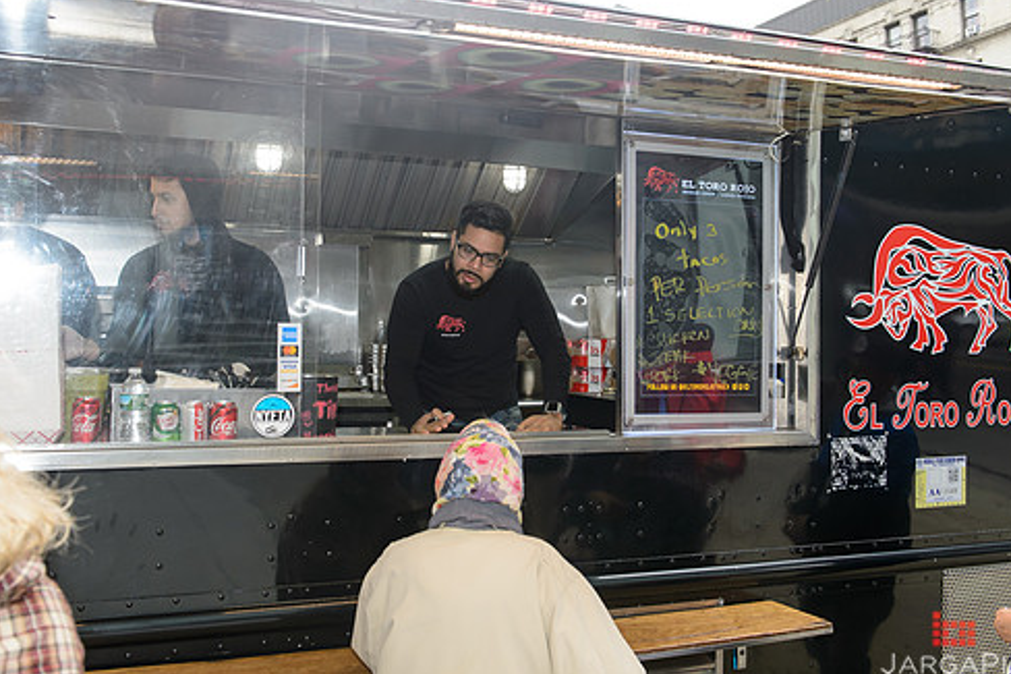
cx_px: 479
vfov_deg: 35.0
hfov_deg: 50.7
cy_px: 319
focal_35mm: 38
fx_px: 1067
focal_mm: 32
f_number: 5.6
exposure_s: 1/125
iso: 800
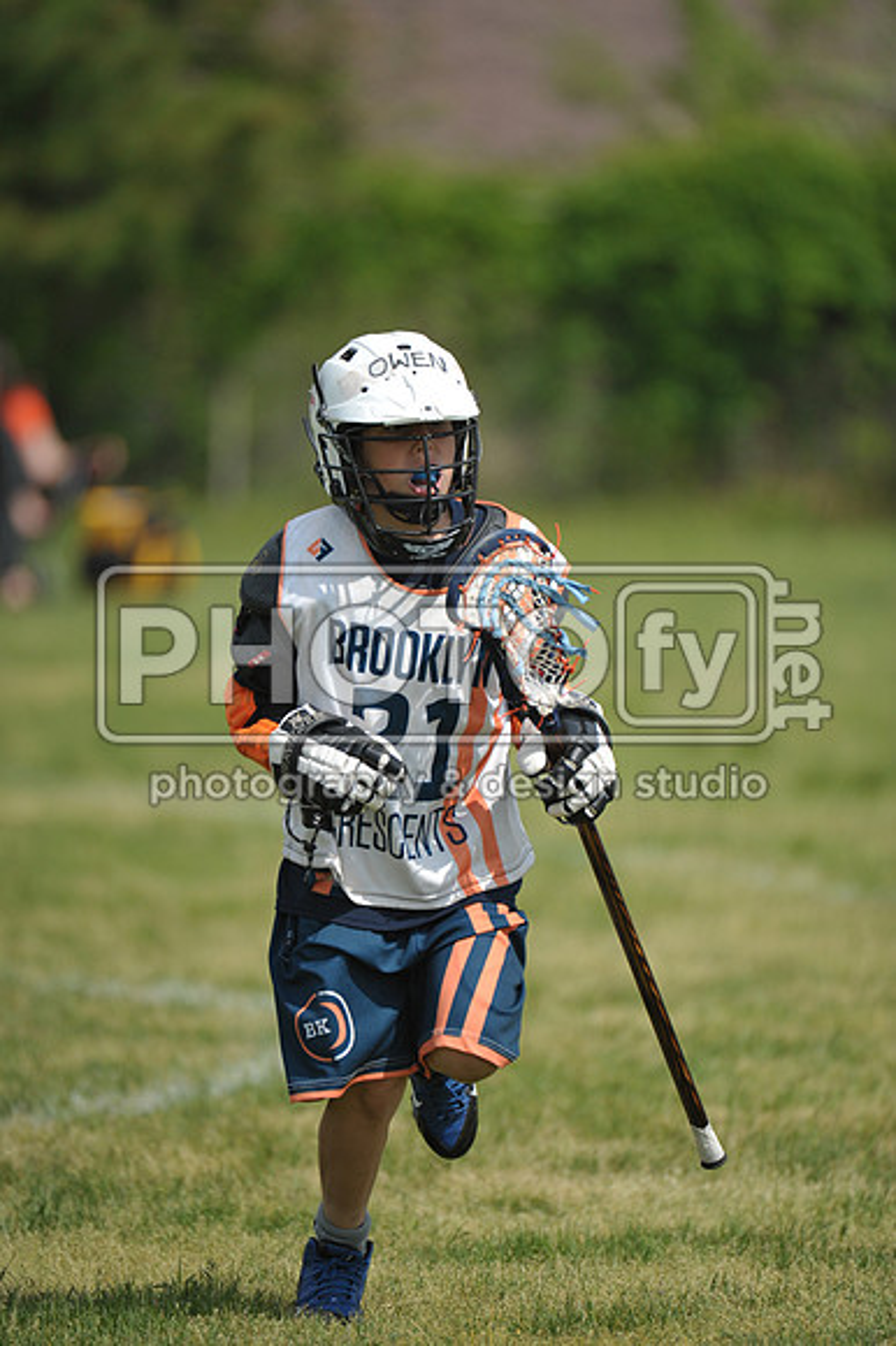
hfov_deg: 3.4
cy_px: 673
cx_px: 448
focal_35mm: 400
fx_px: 14950
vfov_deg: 5.2
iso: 640
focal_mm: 400
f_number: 4
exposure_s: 1/4000
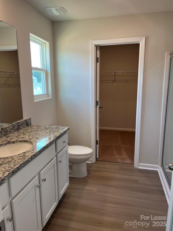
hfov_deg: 53.1
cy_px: 116
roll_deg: +1.0
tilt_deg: -10.2
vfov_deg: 67.3
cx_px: 86
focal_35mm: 26
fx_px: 173
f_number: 1.6
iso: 80
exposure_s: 1/120
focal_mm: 5.1
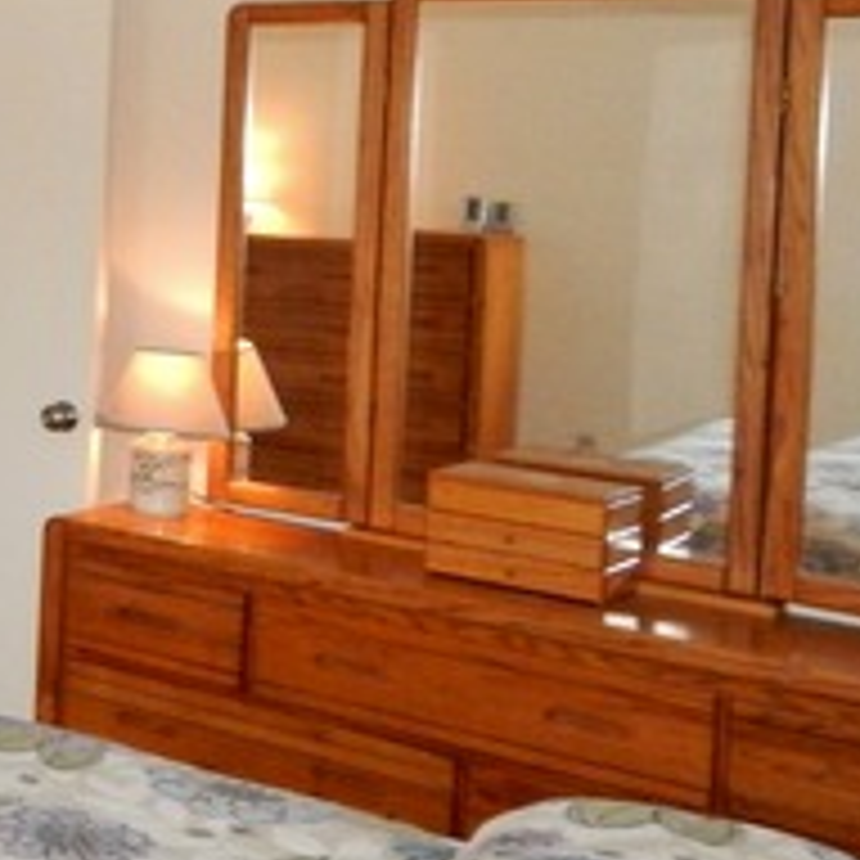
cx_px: -549
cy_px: 176
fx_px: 1827
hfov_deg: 20.9
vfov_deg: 26.0
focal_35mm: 65
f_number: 6
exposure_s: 1/30
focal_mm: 4
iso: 720
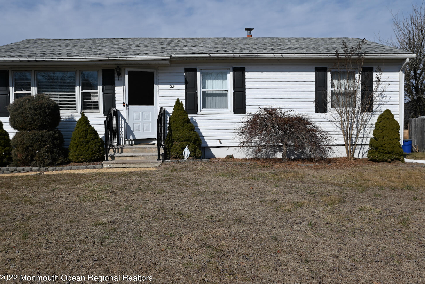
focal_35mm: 32
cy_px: 145
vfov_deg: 41.1
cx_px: 212
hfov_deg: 58.7
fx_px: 378
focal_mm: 31
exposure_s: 1/500
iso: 100
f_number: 9
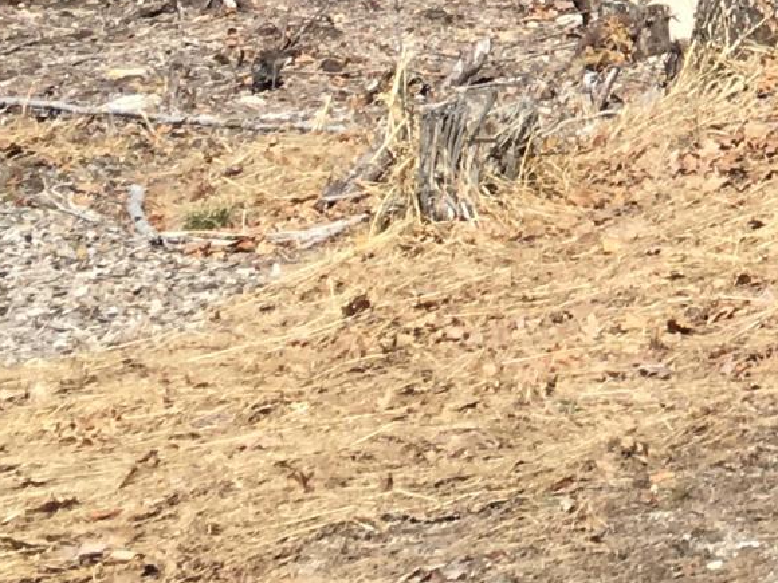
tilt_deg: -1.1
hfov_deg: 12.0
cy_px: -523
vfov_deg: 9.4
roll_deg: +0.3
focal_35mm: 150
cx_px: 1461
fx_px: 3371
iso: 25
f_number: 2.2
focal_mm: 4.15
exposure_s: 1/1304
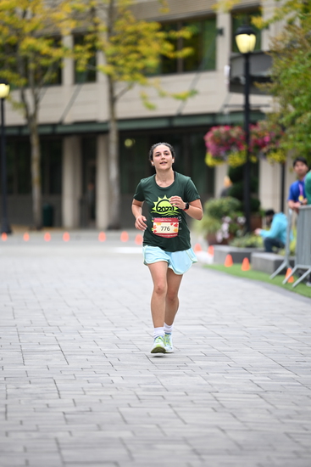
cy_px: 234
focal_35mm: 200
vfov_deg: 10.3
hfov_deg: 6.9
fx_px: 2590
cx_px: 156
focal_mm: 200
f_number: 2.8
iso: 640
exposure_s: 1/2000
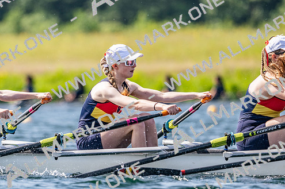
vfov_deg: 2.0
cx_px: 122
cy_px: 100
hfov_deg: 2.9
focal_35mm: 703
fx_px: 5560
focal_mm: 400
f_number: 4.5
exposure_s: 1/2500
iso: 280
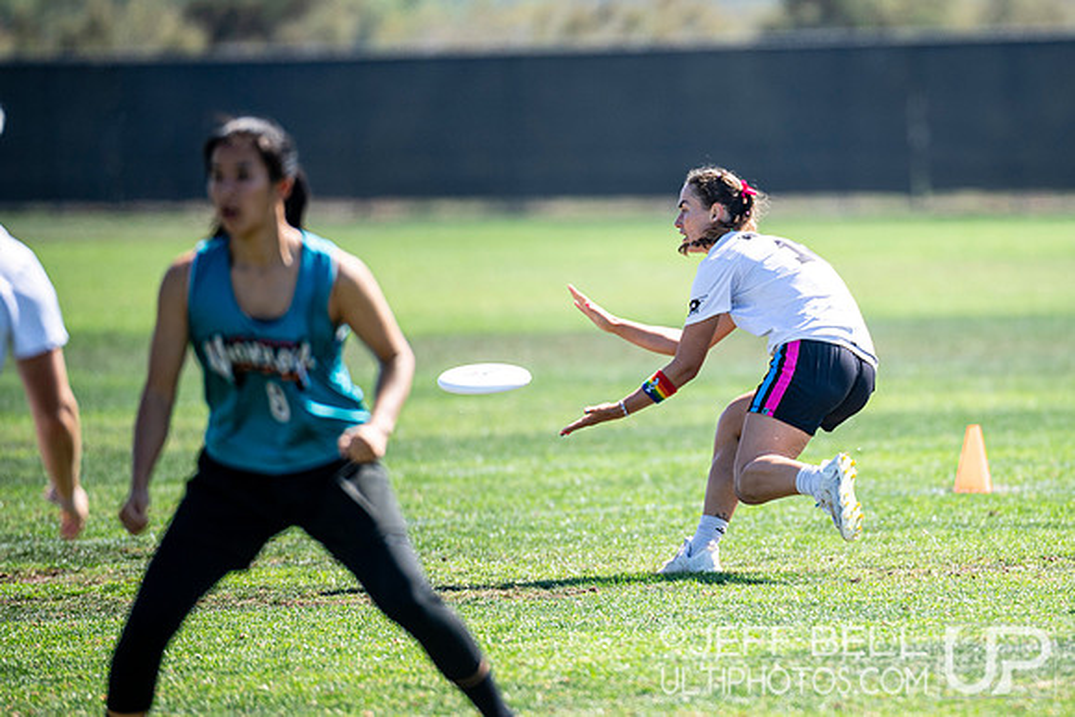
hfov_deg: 4.6
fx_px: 13500
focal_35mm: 452
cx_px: 799
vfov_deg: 3.0
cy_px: 366
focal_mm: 300
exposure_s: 1/2000
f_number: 3.2
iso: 220
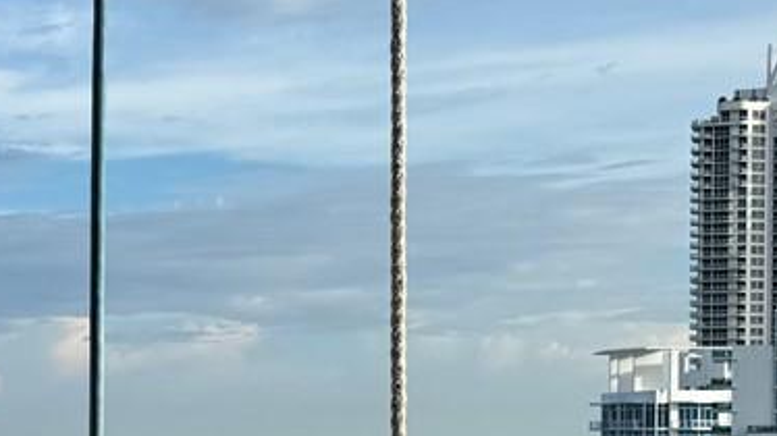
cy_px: 475
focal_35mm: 112
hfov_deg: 17.1
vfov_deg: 10.7
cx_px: -424
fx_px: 2307
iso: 80
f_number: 1.78
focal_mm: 6.76
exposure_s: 1/3597
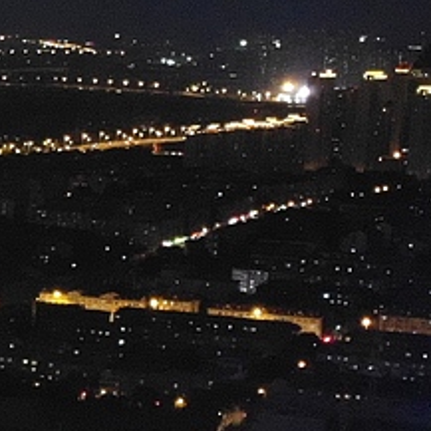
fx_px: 1761
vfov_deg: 13.9
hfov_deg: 10.9
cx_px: -731
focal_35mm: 125
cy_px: 315
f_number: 2.8
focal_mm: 4.5
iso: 800
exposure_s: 1/4
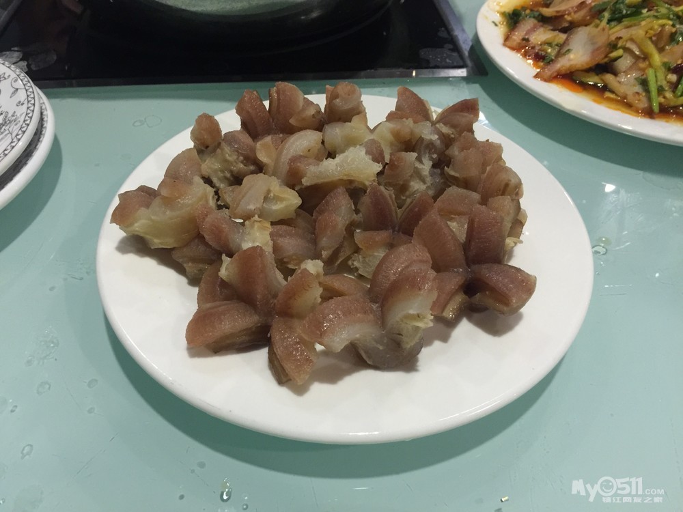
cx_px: 342
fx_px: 572
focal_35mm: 29
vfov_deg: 48.2
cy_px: 256
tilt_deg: -46.9
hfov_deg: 61.7
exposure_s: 1/17
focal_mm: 4.15
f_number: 2.2
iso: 125
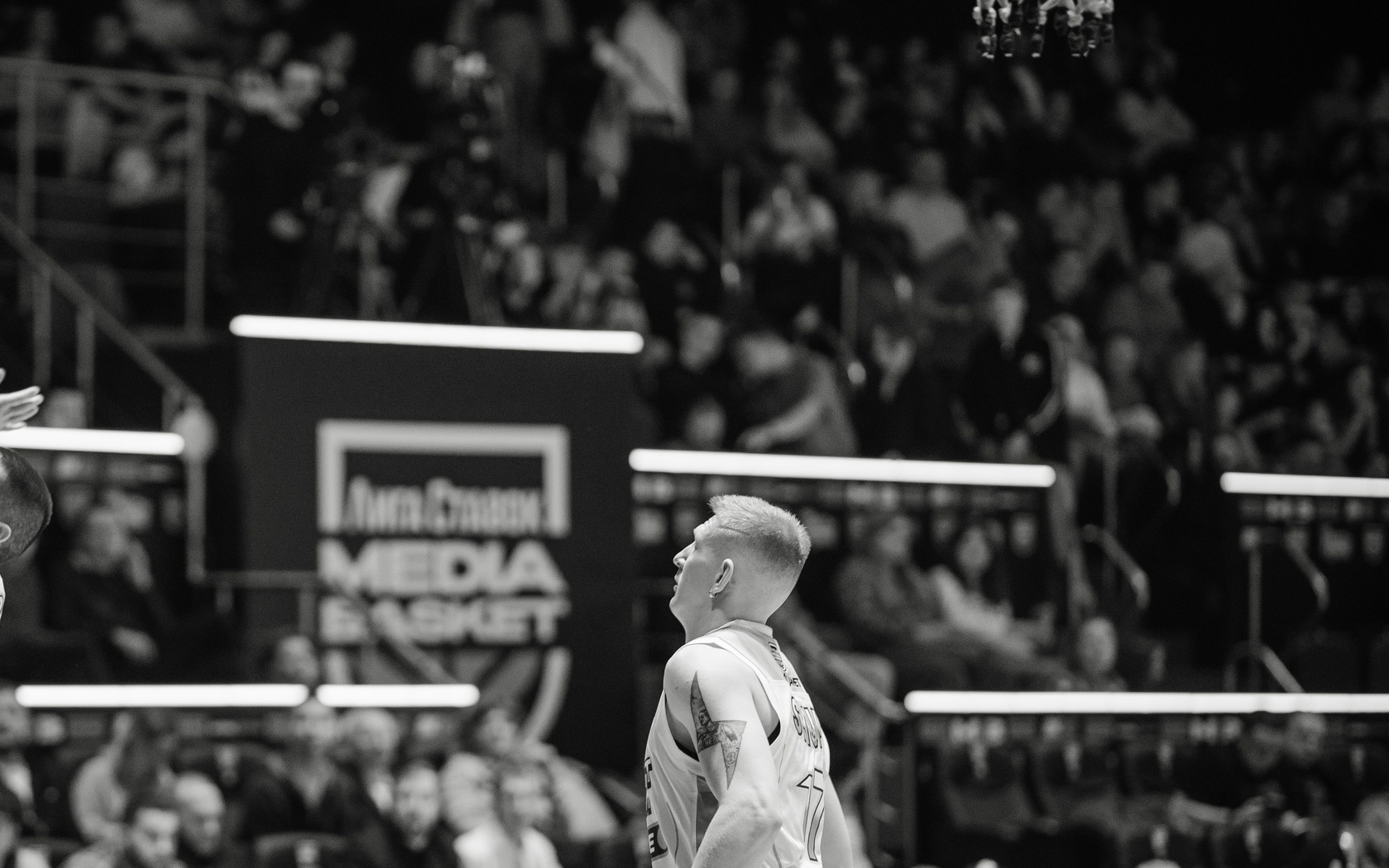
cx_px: 306
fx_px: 5187
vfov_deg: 9.6
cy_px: 658
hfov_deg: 15.2
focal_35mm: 137
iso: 640
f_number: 1.4
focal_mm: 85
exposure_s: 1/800
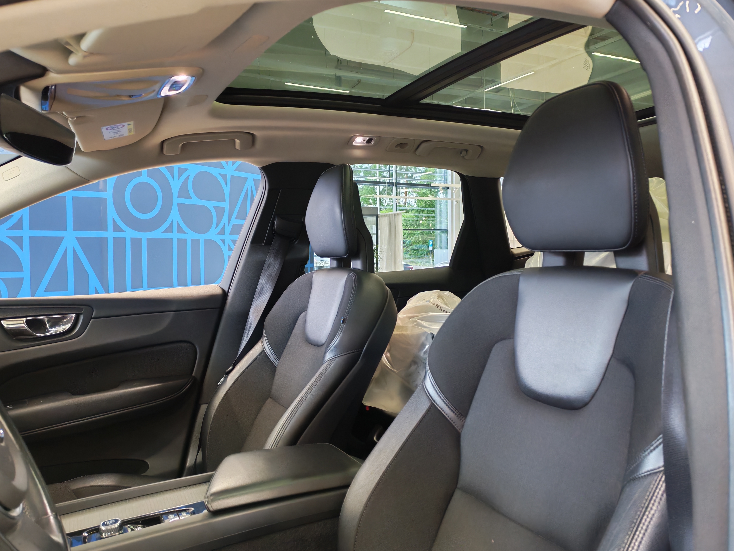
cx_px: 367
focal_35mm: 30
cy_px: 276
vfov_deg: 46.8
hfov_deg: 60.0
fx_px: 636
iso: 1600
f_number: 1.9
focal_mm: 6.12
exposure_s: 1/50
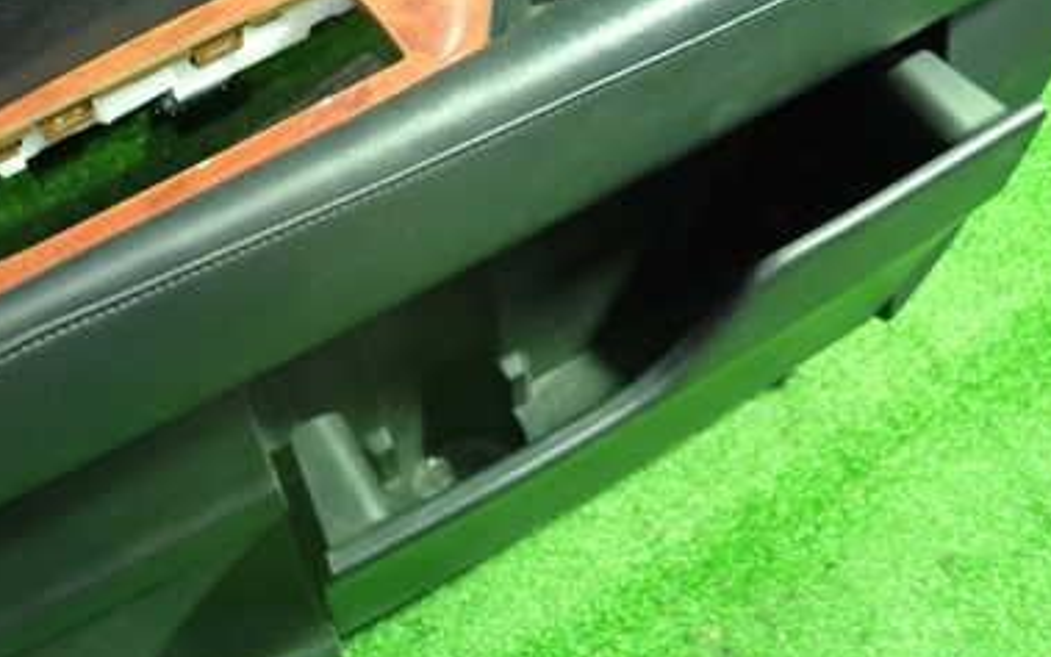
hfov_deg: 46.6
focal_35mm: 42
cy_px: 164
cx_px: 366
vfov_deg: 30.0
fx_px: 1203
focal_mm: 4.5
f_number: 2
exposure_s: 1/30
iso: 800
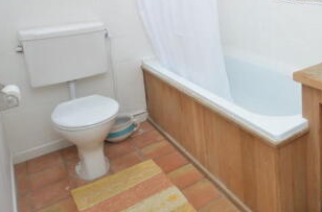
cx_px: 269
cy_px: 23
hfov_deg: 53.9
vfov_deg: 38.2
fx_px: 285
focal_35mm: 32
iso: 450
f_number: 4
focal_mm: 10
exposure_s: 1/60
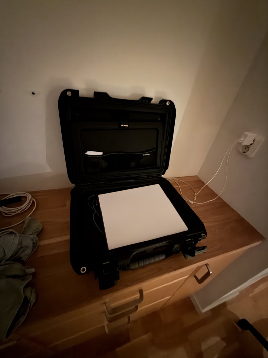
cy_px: 179
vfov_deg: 102.1
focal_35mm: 14
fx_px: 145
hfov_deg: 85.7
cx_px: 134
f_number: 2.2
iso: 2500
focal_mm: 2.22
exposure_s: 1/7
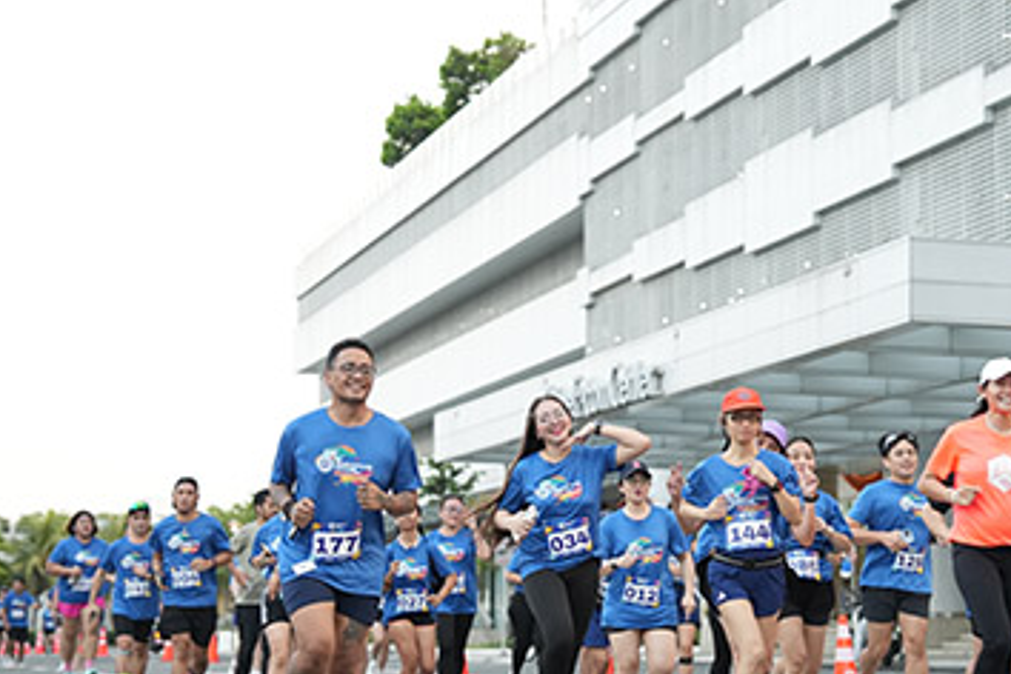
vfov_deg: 13.7
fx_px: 2808
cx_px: 720
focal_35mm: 100
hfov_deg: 20.3
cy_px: 334
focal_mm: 59
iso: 2000
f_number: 2.8
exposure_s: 1/640
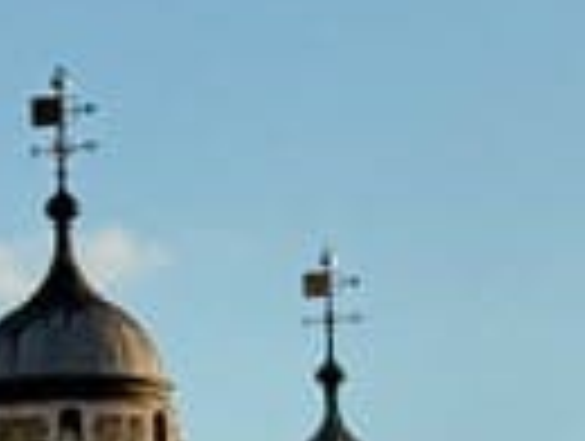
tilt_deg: +7.6
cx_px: 284
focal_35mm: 368
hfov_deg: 5.4
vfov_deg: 4.1
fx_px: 6231
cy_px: 261
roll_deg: +1.6
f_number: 1.78
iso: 64
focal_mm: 6.76
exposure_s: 1/4049
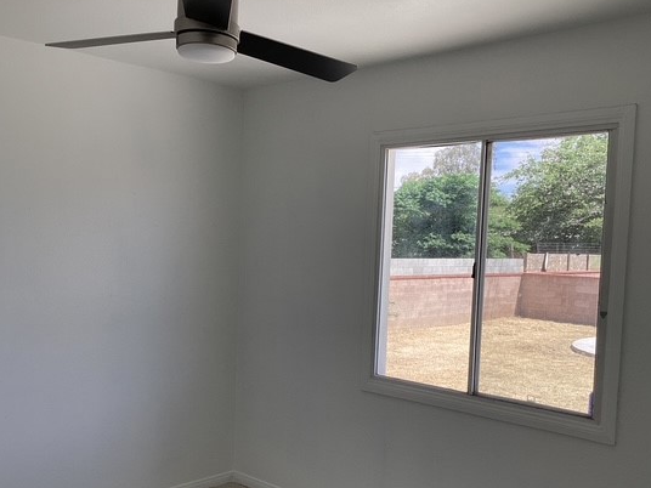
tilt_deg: -3.8
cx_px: 326
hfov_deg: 50.1
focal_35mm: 37
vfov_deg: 38.6
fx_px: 696
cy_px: 285
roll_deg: -2.3
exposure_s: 1/229
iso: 25
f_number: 2.4
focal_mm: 3.3
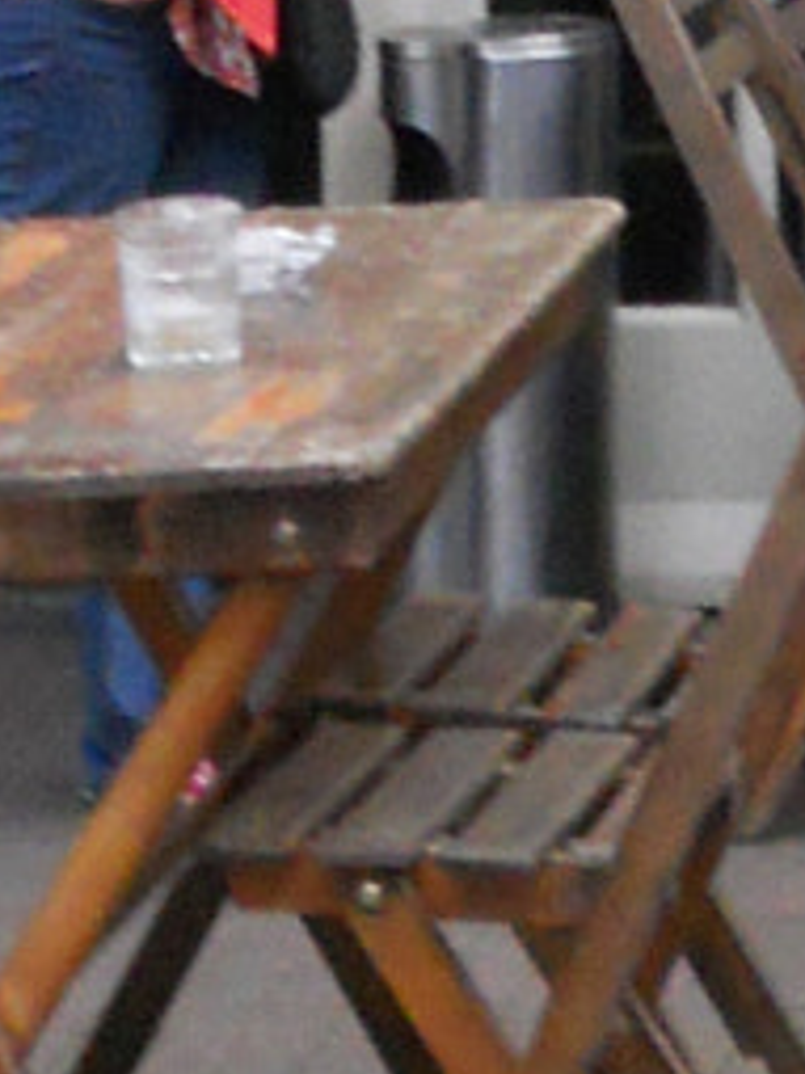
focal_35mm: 289
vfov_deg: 6.5
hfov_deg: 5.1
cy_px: -1579
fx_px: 8968
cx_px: 1108
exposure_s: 1/80
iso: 400
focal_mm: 8.2
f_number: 4.3
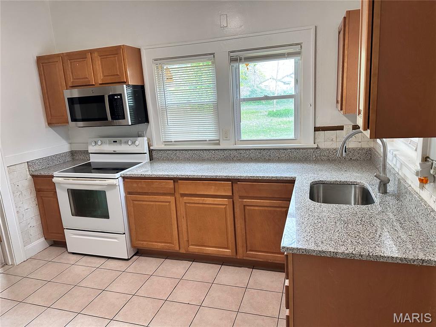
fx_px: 302
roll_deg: +3.6
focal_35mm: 24
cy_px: 164
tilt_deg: -12.7
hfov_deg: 71.6
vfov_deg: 56.8
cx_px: 218
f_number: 1.78
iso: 250
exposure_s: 1/120
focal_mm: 6.86
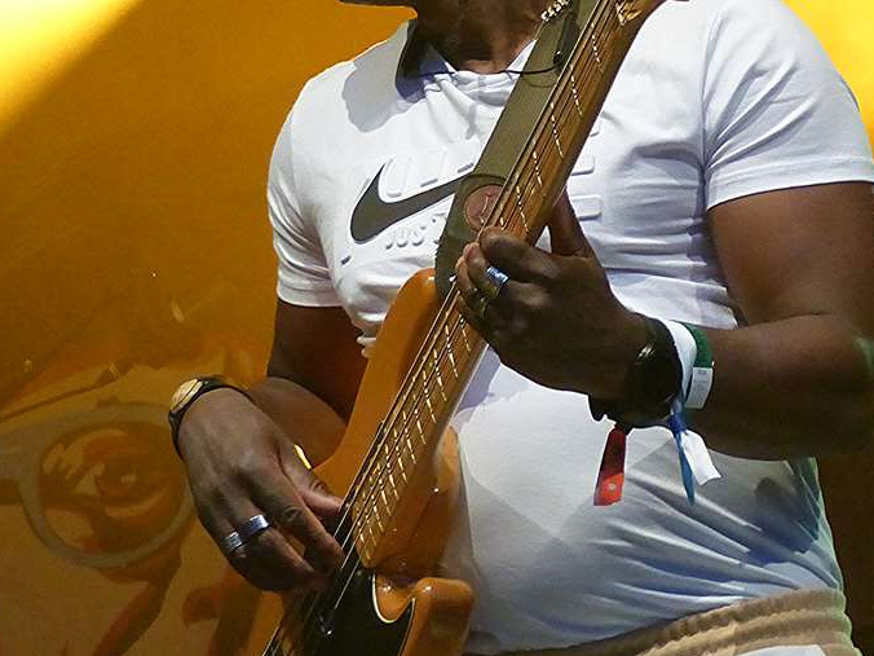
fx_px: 5151
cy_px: 66
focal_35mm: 204
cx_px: 447
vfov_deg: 7.3
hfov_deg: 9.7
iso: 640
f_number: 2.8
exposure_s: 1/125
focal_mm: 24.8
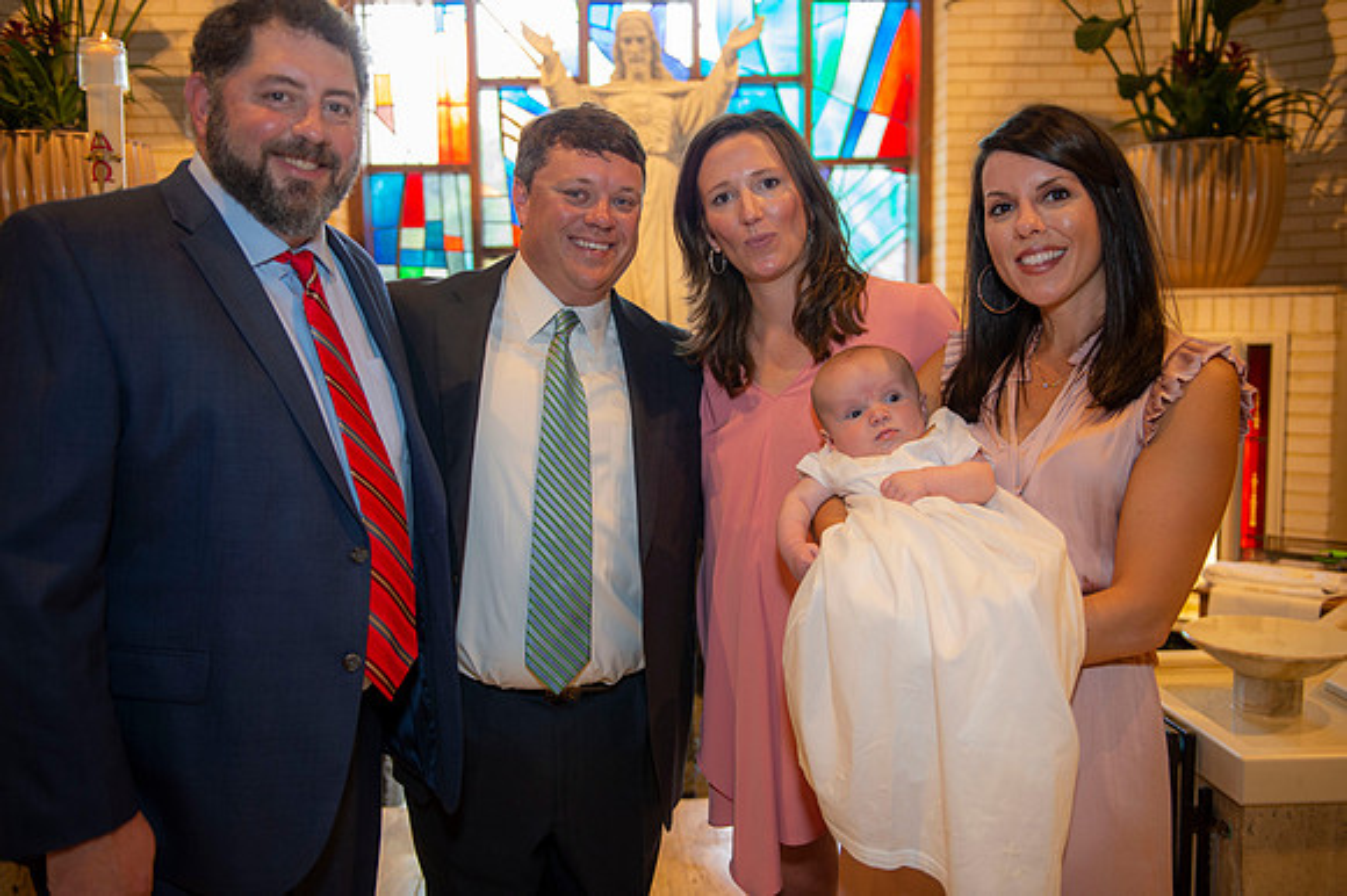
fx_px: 1197
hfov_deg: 58.7
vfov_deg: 41.1
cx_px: 674
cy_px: 448
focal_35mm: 32
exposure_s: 1/100
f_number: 2.8
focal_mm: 32
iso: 1000
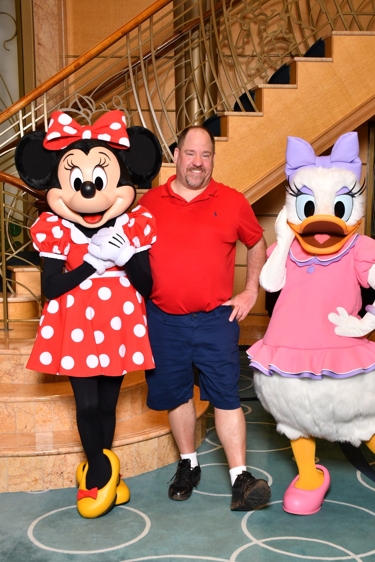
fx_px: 750
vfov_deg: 41.1
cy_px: 312
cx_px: 214
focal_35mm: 48
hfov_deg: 28.0
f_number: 6.3
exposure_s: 1/125
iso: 640
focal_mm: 26
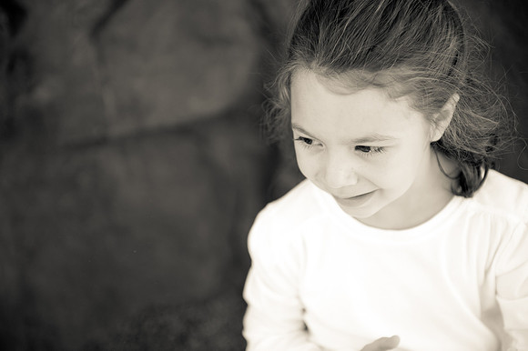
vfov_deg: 19.4
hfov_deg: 28.9
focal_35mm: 70
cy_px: 176
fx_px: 1026
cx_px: 264
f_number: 2.8
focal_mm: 70
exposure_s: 1/320
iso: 200
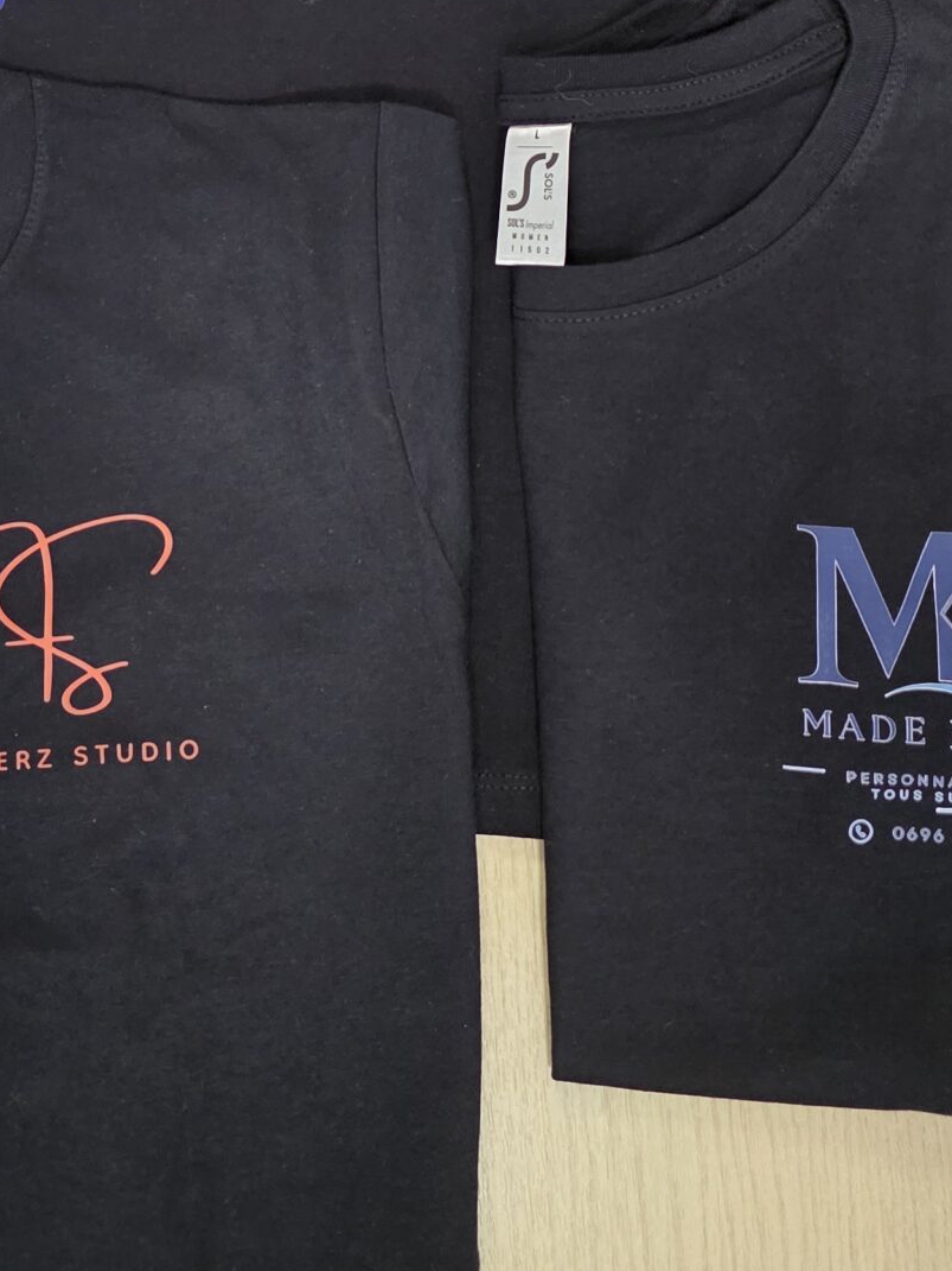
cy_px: 136
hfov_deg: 26.0
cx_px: 173
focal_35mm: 55
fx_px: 2017
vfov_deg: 33.2
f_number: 1.7
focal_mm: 6.3
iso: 800
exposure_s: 1/100
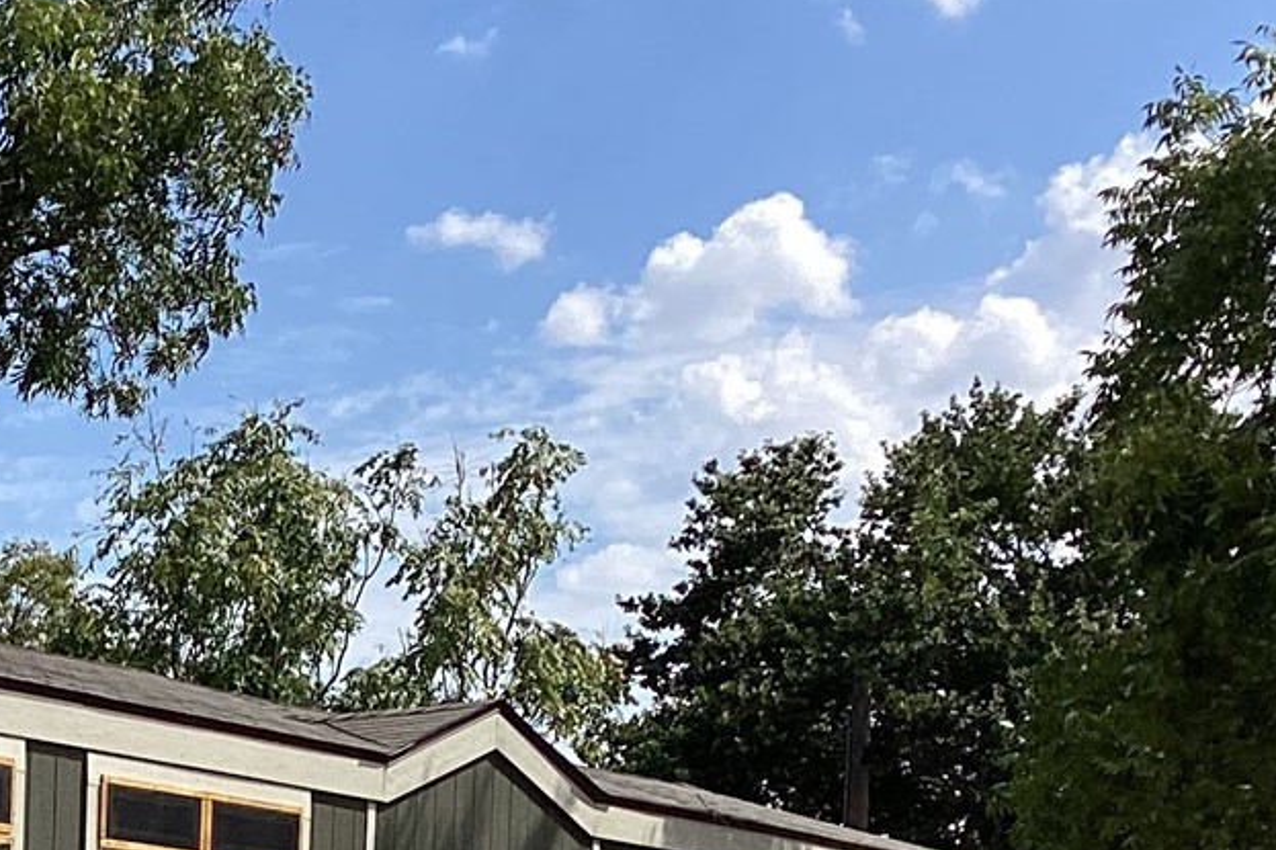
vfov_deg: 12.1
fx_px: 3756
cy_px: 1430
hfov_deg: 18.4
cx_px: -197
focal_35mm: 106
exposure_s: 1/1199
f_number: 2.4
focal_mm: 3.3
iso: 25
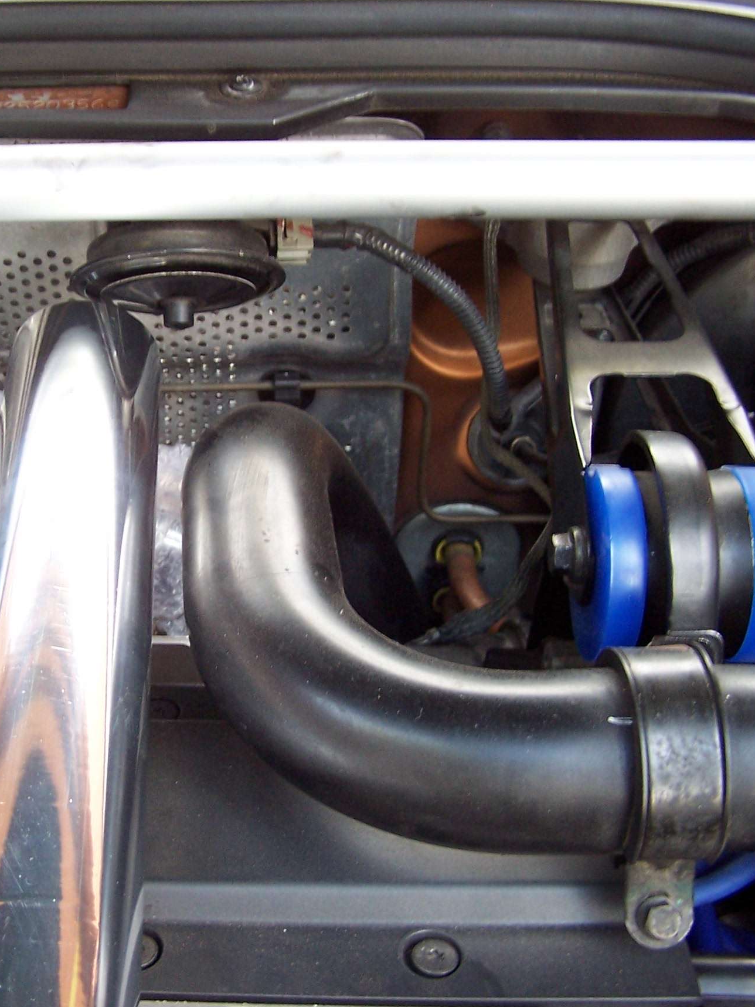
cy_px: 504
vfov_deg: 37.5
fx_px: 1483
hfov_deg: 28.0
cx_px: 162
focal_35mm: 51
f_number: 2.8
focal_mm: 6.3
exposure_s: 1/15
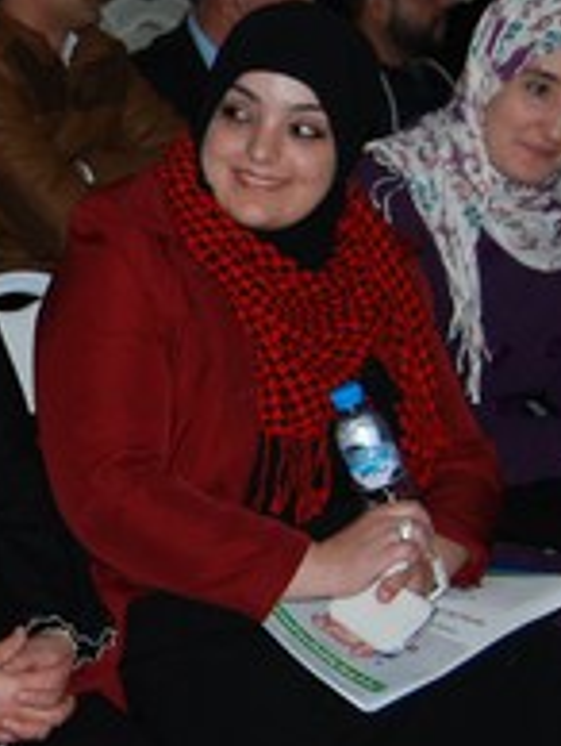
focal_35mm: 124
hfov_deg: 11.5
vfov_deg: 15.9
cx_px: -242
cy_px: 354
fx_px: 2674
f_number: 4
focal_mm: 26
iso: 200
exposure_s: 1/60
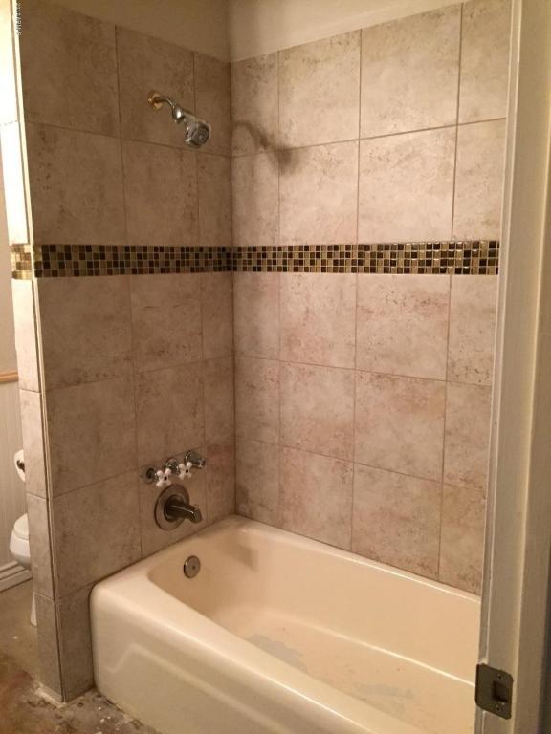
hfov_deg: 48.2
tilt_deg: -8.8
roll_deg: +1.3
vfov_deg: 61.7
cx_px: 276
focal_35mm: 29
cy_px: 367
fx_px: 615
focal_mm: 4.15
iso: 320
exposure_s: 1/15
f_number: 2.2
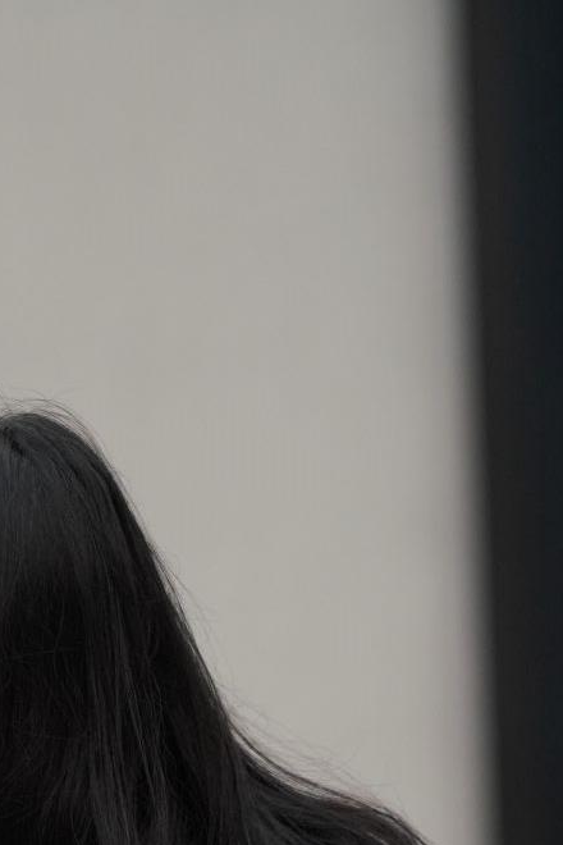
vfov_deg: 4.2
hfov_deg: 2.8
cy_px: 1505
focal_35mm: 488
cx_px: 48
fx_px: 11447
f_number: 2.5
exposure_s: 1/320
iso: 1600
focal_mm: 135
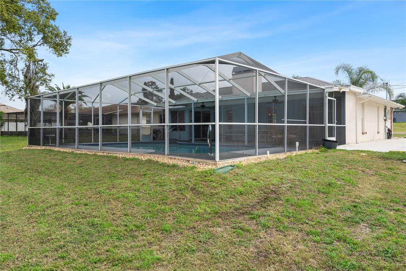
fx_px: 282
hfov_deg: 71.5
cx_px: 203
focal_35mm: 25
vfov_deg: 51.3
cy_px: 136
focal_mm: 25
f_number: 8
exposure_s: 1/400
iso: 320
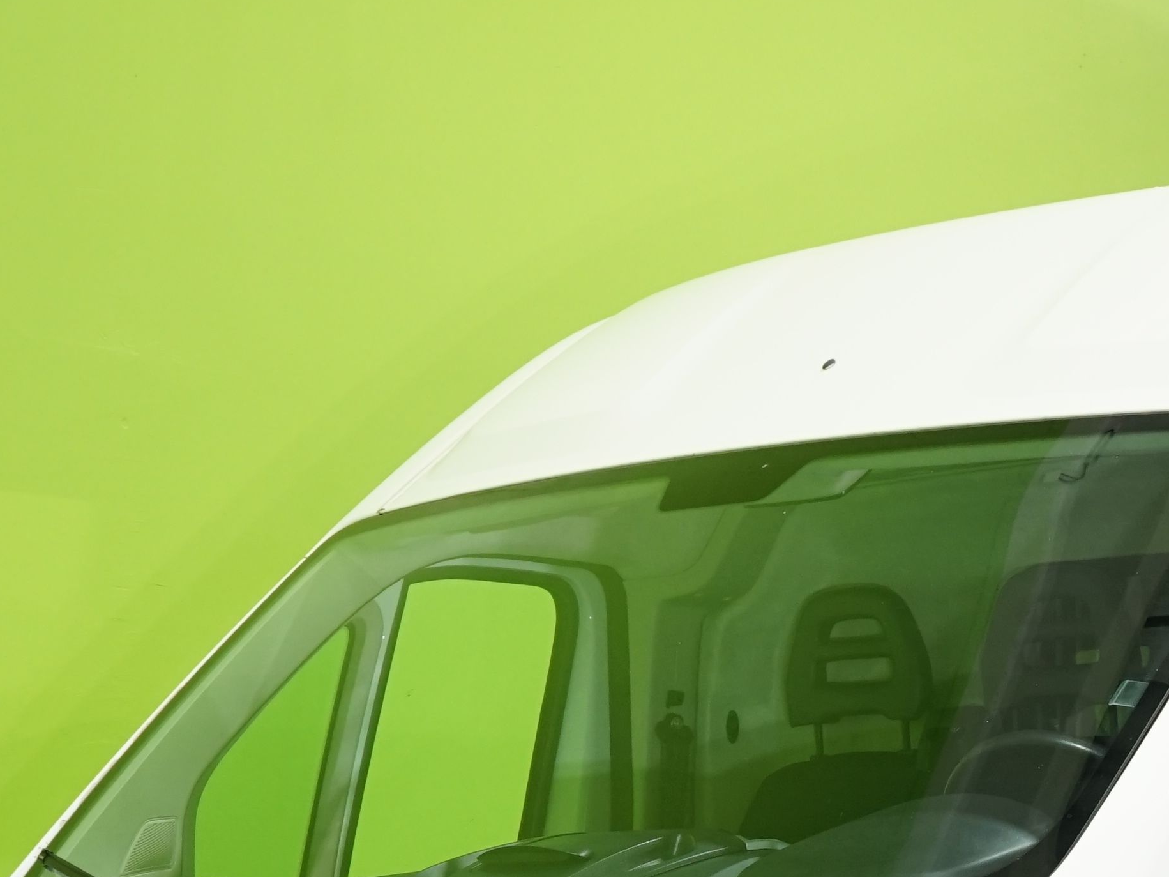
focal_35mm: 104
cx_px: 1064
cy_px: 1034
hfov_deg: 18.6
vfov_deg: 13.8
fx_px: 3512
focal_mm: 33
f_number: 5.6
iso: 800
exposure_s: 1/30
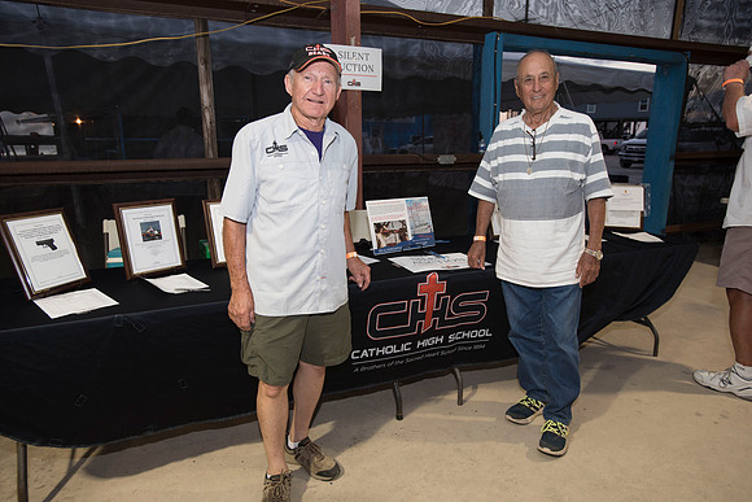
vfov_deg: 53.2
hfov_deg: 73.7
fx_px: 501
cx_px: 376
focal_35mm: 24
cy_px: 251
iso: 500
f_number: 4
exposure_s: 1/80
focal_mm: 24
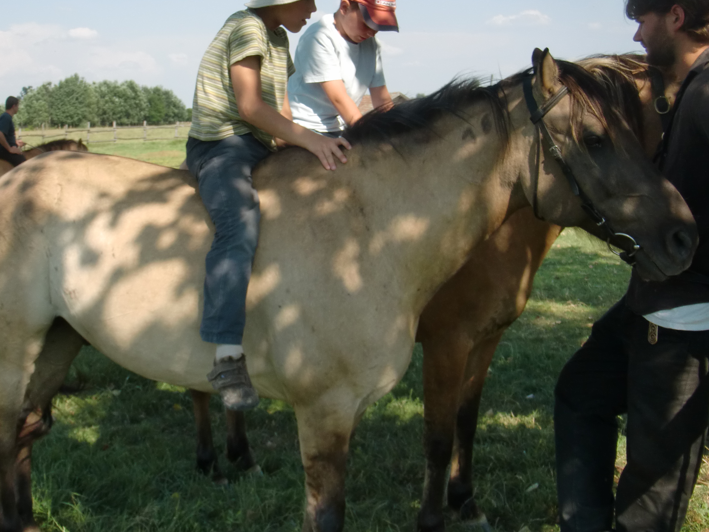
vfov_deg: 27.9
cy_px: 193
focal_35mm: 52
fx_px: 1065
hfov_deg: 36.5
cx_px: 245
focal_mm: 6.66
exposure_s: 1/400
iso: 64
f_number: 3.9
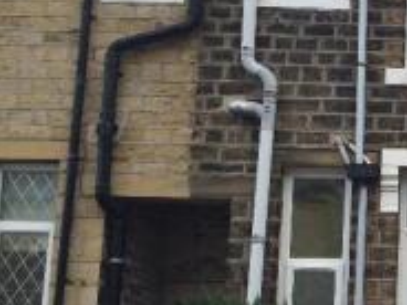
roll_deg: +0.3
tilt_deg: +10.3
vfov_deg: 16.0
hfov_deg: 19.2
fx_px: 1082
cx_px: 570
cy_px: 189
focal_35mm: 92
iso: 32
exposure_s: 1/562
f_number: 2.2
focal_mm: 4.15
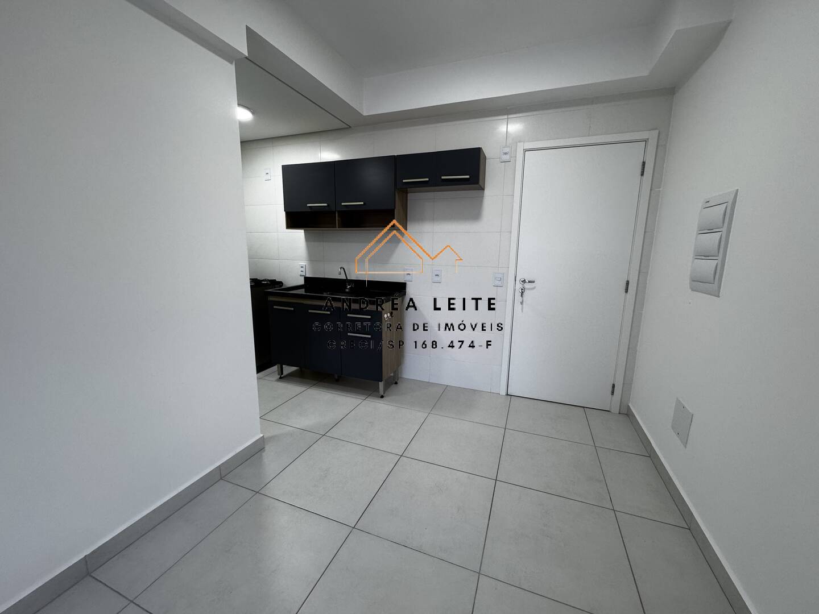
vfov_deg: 85.7
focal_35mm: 14
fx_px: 331
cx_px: 410
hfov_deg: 102.1
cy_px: 307
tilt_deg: -10.0
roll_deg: -0.1
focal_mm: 2.22
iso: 160
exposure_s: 1/120
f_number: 2.2
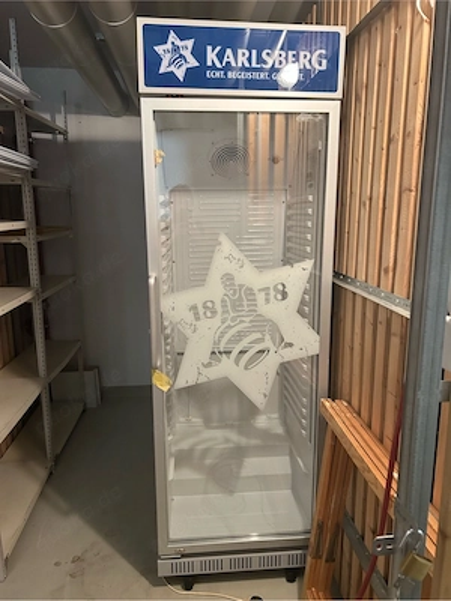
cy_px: 300
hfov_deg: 53.1
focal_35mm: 26
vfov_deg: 67.3
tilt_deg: -11.7
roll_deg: +0.3
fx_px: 452
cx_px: 226
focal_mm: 5.7
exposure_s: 1/50
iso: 400
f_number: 1.5
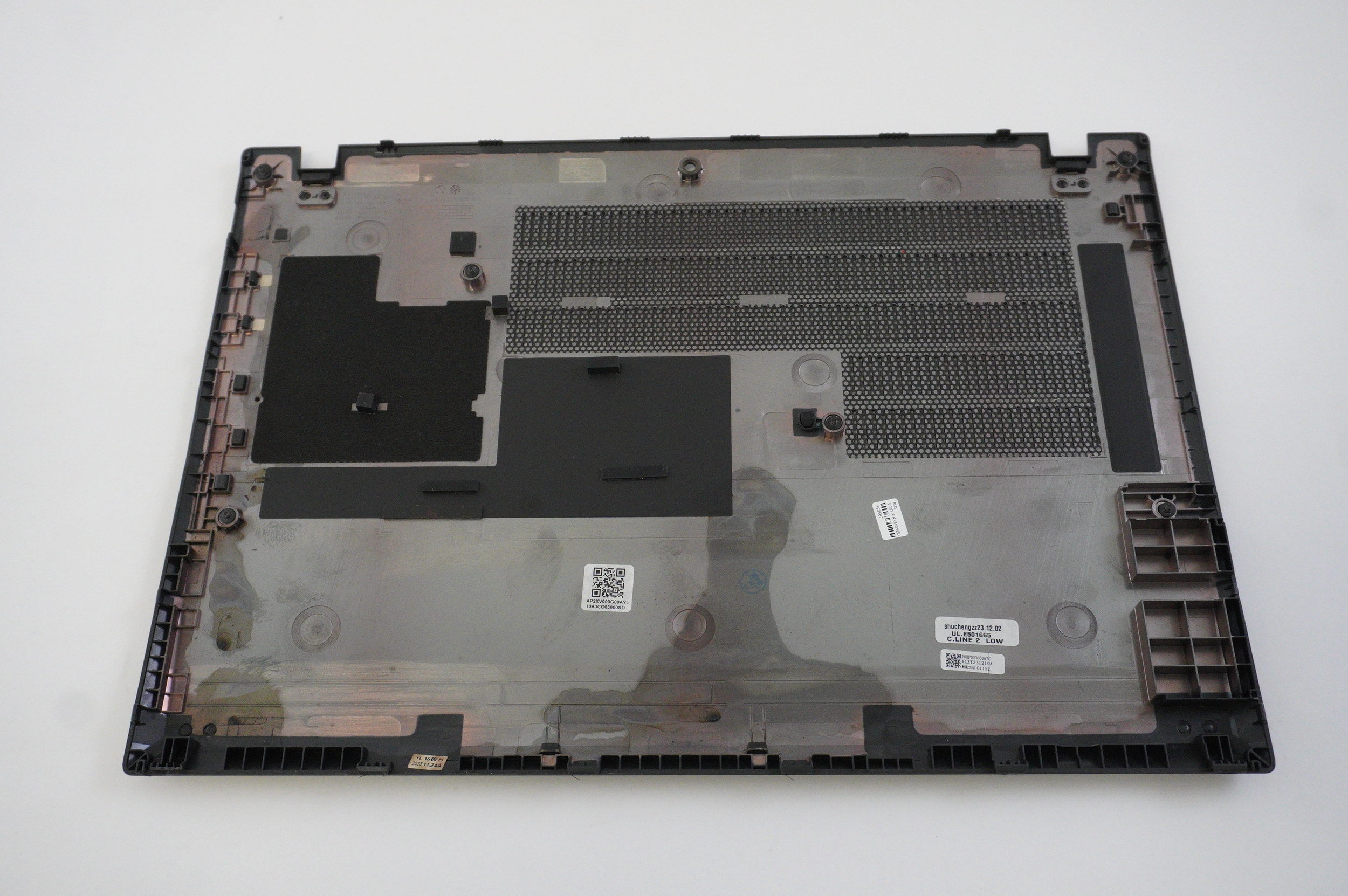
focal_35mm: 36
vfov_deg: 36.8
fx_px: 1347
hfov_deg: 53.2
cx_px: 674
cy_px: 448
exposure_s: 1/200
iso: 2500
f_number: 5.6
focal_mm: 24
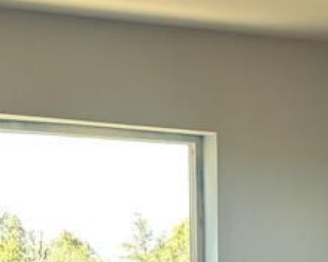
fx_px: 1145
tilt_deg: -4.3
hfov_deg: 16.0
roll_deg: -0.4
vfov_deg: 12.5
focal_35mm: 118
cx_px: 309
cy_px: 384
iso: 80
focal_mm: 5.96
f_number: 1.6
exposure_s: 1/120
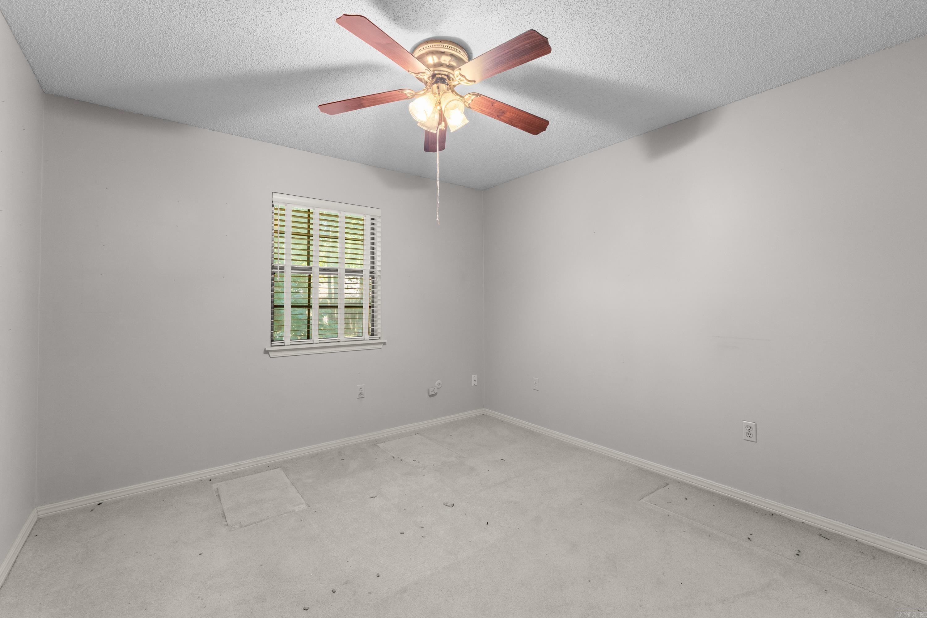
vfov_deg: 77.3
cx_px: 464
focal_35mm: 15
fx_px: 386
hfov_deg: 100.4
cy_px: 309
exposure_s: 1
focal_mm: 10
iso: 320
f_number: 8
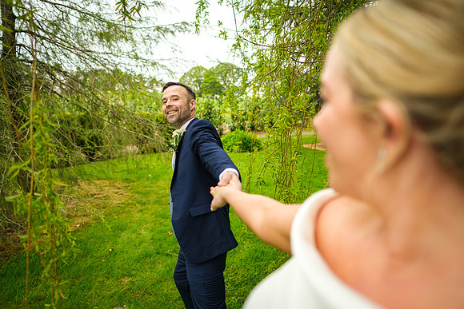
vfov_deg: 52.8
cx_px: 232
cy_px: 154
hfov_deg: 73.3
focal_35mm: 24
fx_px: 312
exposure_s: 1/1000
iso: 160
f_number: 1.6
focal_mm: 16
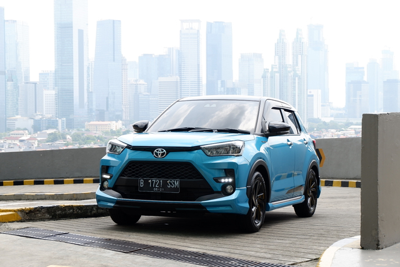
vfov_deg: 18.2
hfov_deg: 27.0
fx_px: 833
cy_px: 134
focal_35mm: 75
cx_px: 200
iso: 200
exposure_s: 1/340
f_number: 5.6
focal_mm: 50
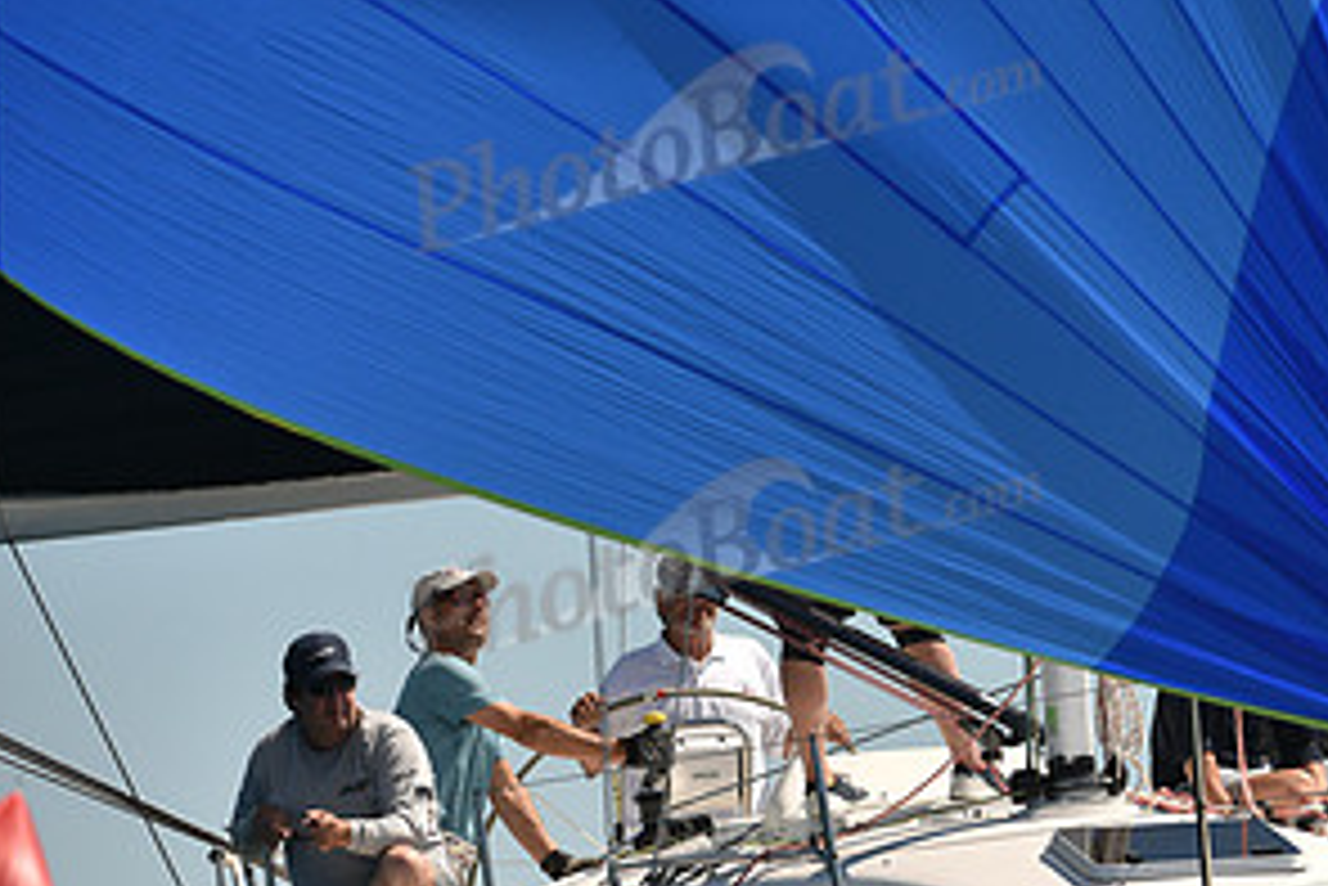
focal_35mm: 413
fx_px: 15242
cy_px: 722
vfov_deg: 3.3
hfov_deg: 5.0
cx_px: 1278
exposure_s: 1/2500
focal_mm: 210
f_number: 5
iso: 250
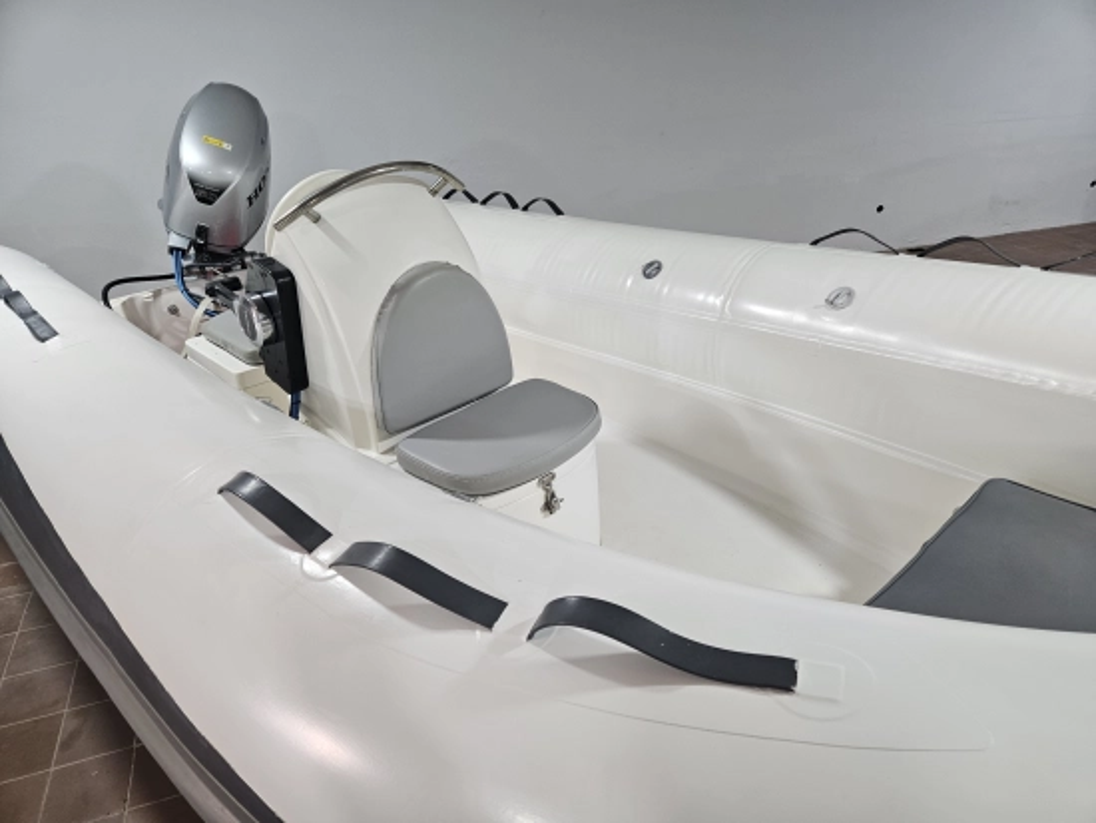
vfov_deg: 58.9
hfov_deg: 73.9
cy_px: 412
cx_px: 548
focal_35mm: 23
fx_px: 729
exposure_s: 1/100
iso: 160
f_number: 1.8
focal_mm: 5.4
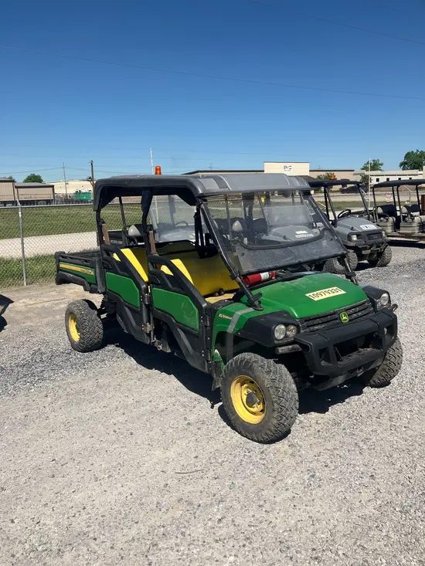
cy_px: 283
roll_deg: +1.9
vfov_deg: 63.4
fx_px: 458
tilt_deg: -12.1
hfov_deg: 49.8
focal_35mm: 28
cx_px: 212
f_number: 1.8
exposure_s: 1/2857
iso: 32
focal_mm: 3.99
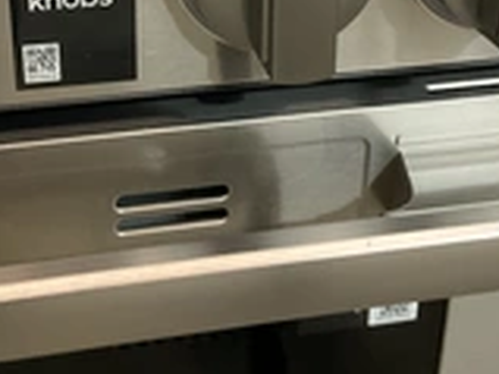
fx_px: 1052
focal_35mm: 73
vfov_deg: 19.7
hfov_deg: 26.7
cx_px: 220
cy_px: 28
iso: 320
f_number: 1.8
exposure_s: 1/40
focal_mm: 3
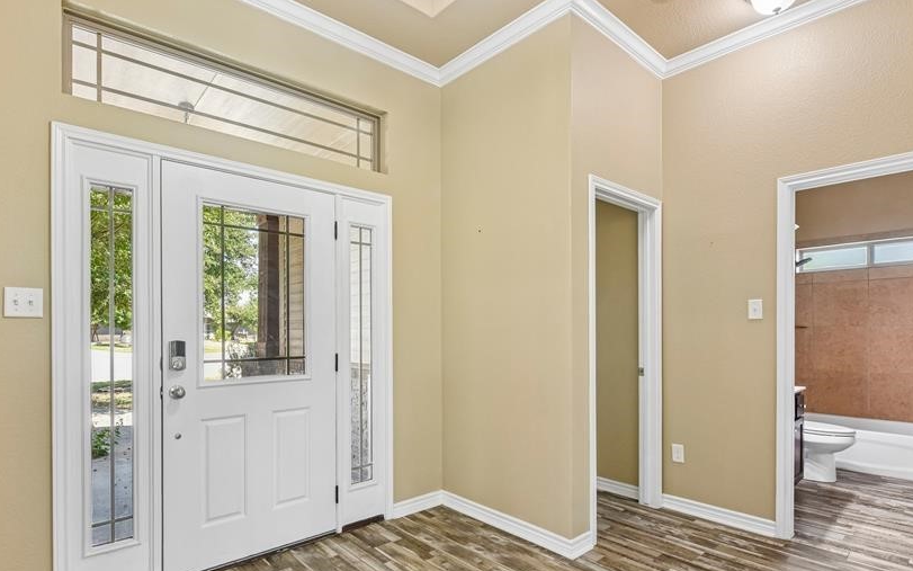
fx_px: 448
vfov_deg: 64.7
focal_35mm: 18
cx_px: 439
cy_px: 329
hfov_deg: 91.0
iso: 400
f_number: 8
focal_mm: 14
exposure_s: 1/15
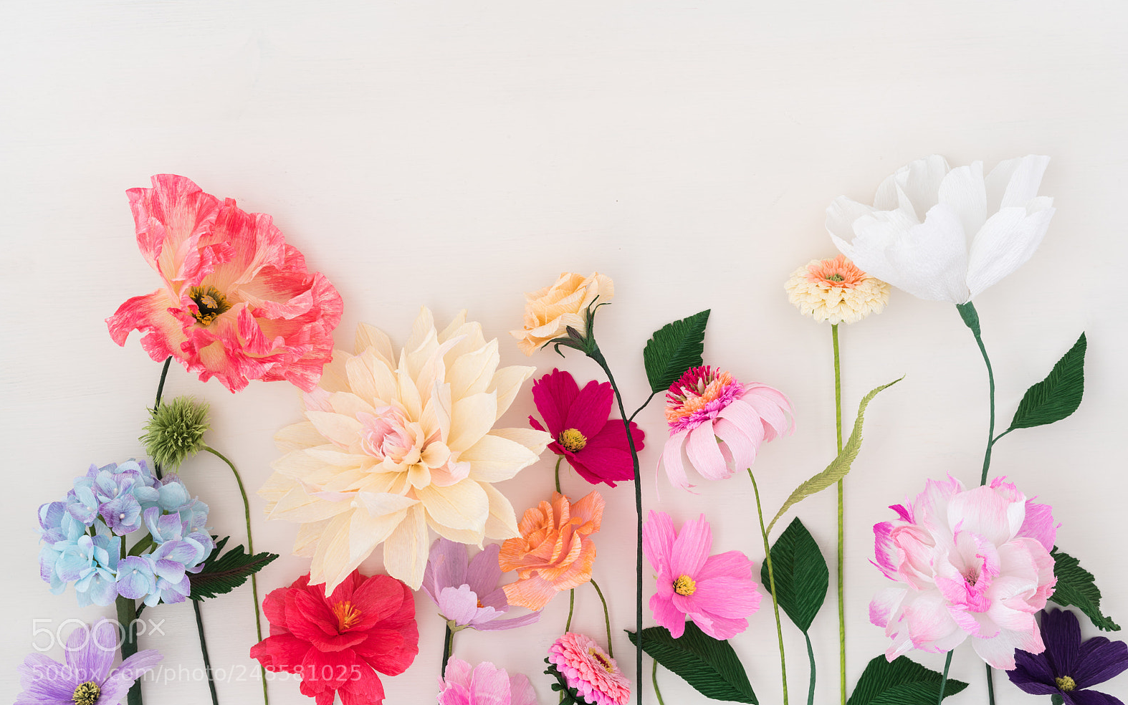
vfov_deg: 22.8
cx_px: 560
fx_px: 1752
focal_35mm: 57
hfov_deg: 35.7
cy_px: 347
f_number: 8
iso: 100
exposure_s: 1/125
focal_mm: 55
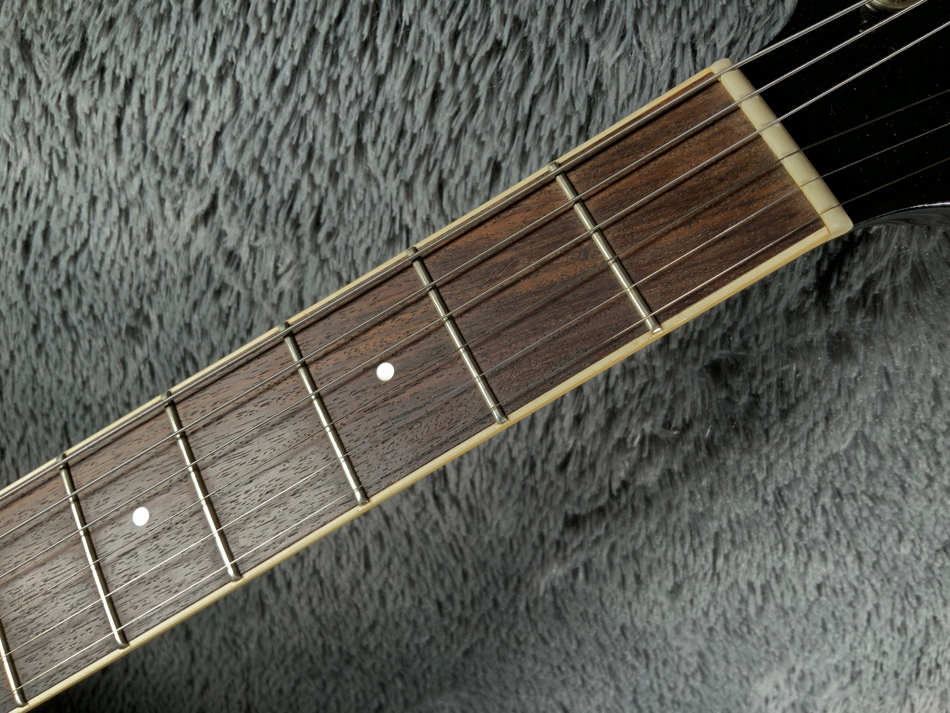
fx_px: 796
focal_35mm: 29
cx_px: 475
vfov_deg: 48.2
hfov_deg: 61.7
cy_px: 356
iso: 20
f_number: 1.8
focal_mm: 3
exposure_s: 1/104
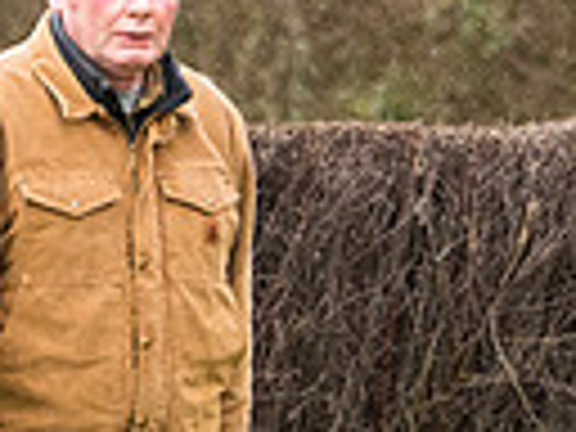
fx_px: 15541
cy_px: 246
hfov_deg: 2.1
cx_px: 1074
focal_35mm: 934
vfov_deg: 1.6
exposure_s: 1/1250
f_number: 4
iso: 2000
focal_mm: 150
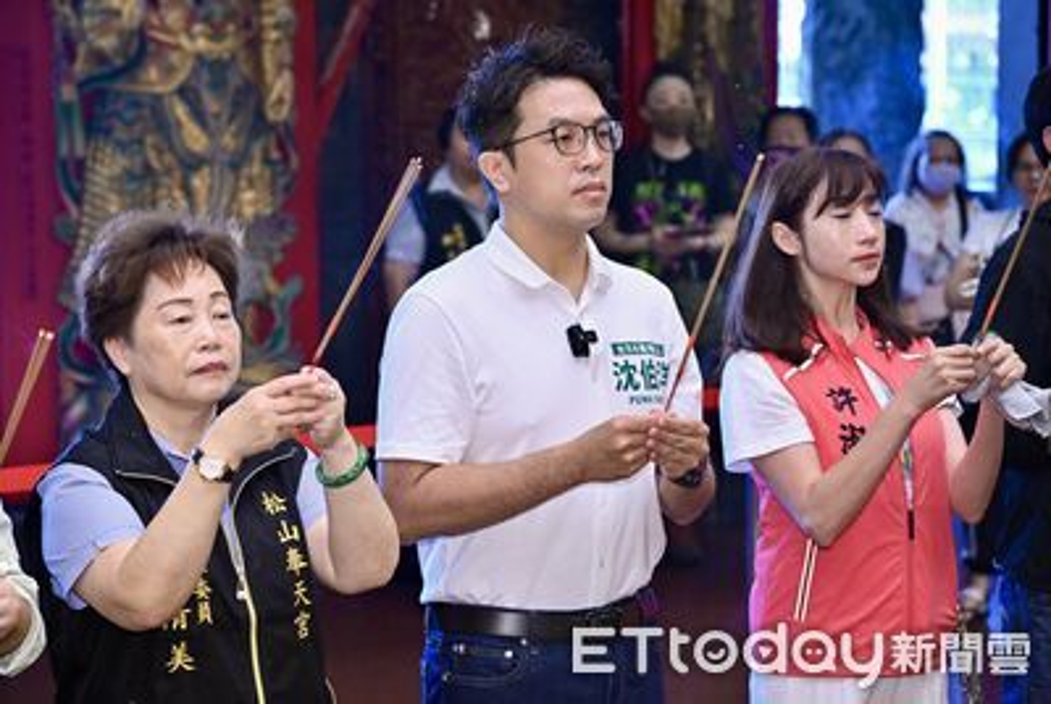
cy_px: 352
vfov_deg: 18.0
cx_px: 526
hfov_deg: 26.6
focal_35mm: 76
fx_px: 2222
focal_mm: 76
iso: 1600
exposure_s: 1/200
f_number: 4
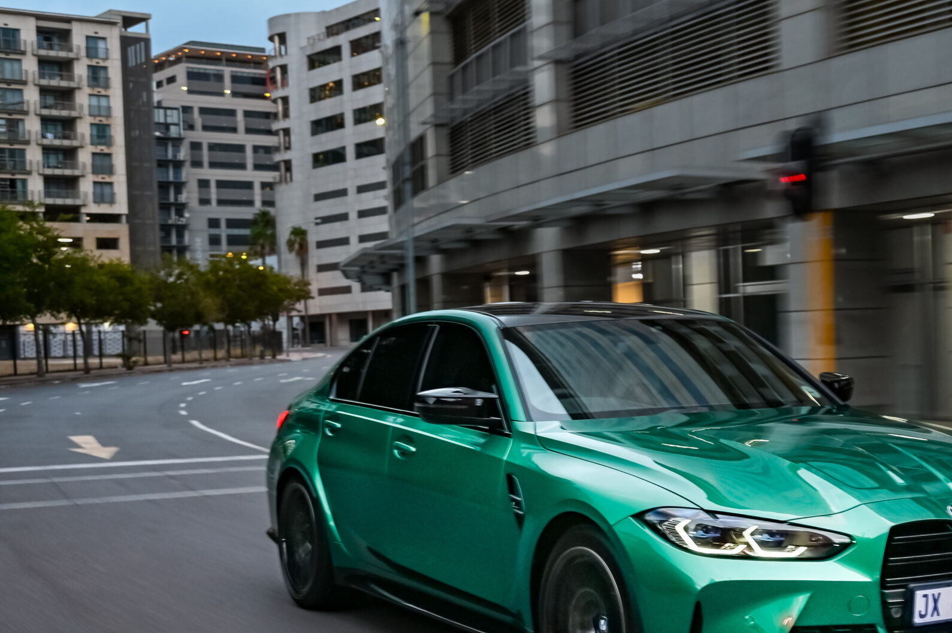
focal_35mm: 58
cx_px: 690
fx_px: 1533
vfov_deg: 23.3
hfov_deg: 33.9
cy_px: 380
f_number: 4.8
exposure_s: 1/15
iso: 720
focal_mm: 36
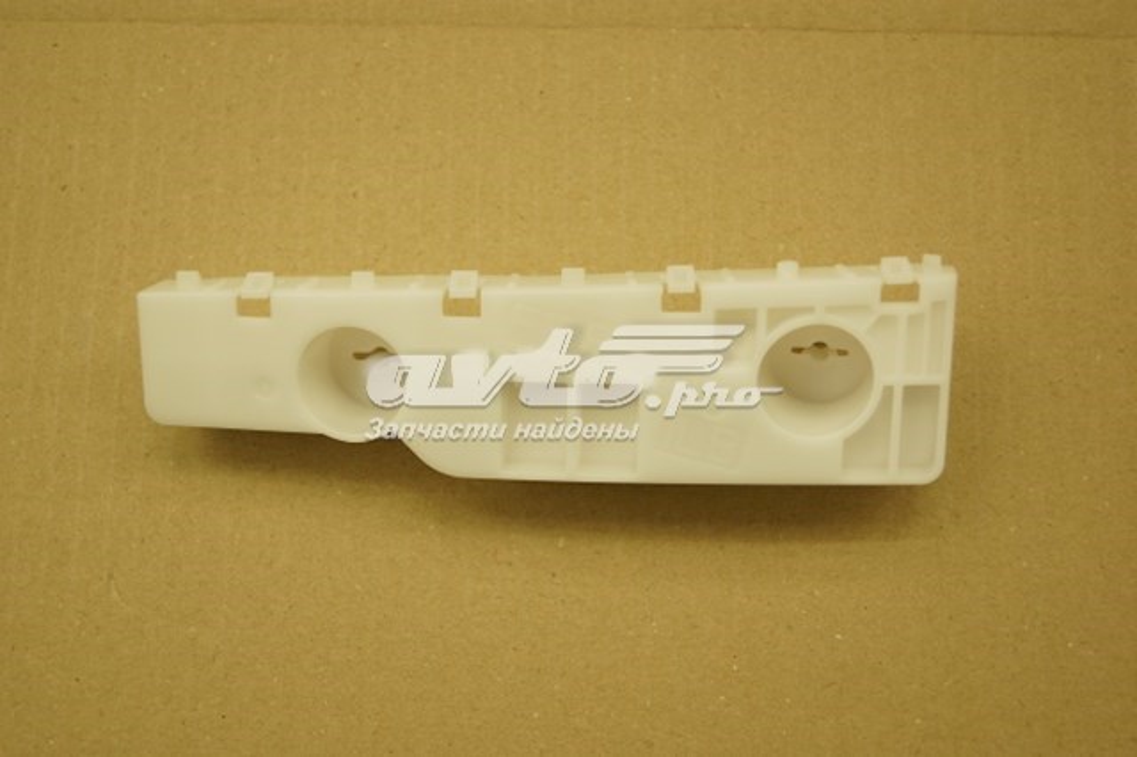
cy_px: 378
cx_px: 568
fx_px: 1657
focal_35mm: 52
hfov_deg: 37.9
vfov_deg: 25.7
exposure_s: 1/50
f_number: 4.5
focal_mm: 35
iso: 400
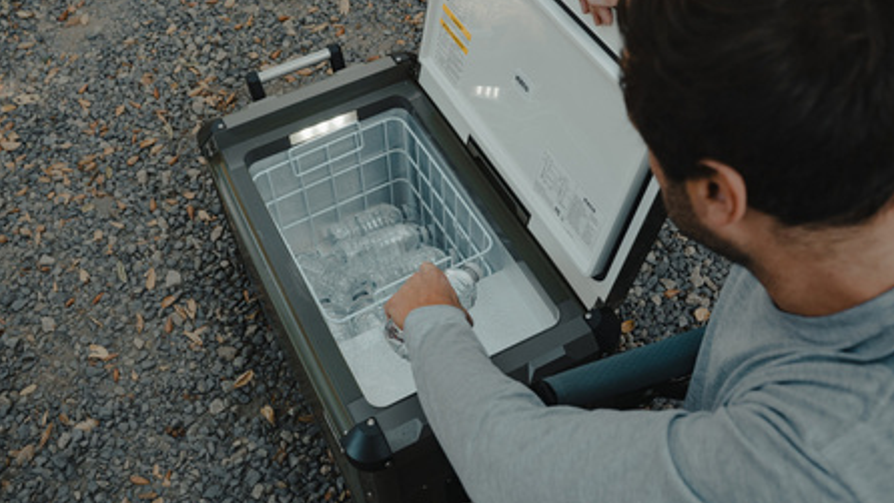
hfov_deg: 54.0
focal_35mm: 37
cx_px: 445
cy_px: 224
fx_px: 877
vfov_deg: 32.0
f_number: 5.6
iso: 400
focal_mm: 35
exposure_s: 1/125
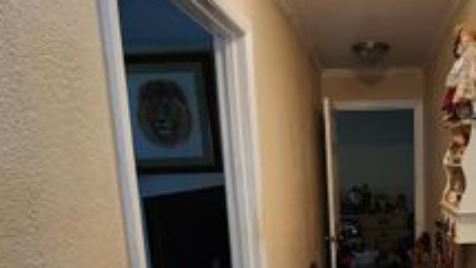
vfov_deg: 33.6
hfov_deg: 55.2
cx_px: 383
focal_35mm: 33
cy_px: 245
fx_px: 417
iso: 400
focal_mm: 2.2
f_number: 2.2
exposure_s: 1/30
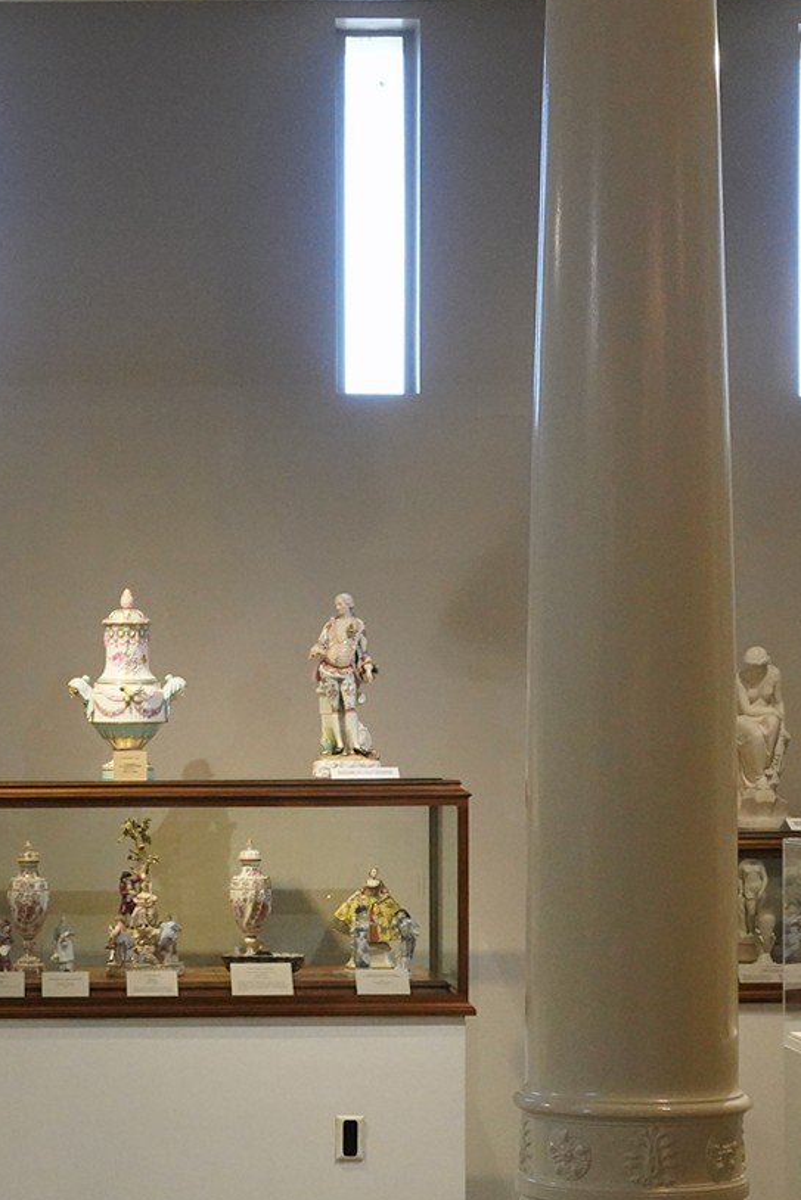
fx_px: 2869
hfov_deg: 15.8
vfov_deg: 23.5
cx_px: 140
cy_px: 798
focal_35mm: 86
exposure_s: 1/80
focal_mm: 35
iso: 6400
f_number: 11
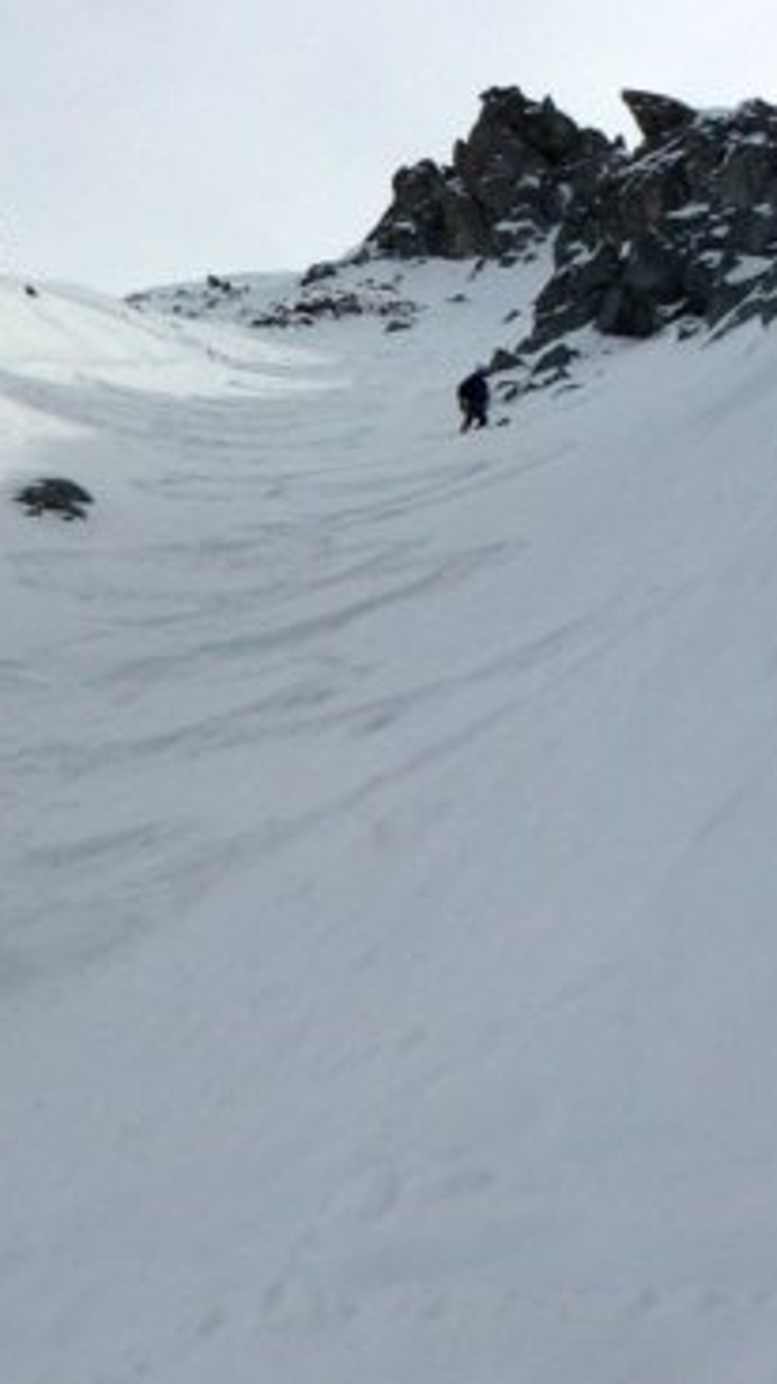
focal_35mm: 57
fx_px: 2091
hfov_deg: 20.6
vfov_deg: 36.6
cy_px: 762
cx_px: 79
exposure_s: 1/2000
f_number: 5
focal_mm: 4.3
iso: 100
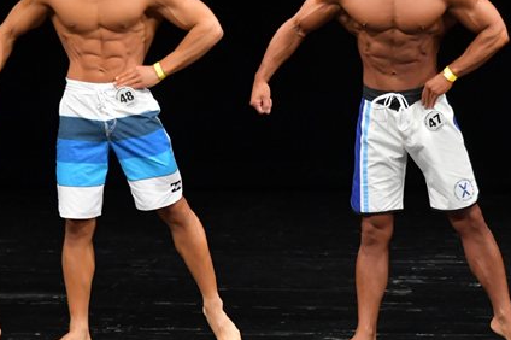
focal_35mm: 494
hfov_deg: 4.2
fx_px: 7006
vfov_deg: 2.8
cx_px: 333
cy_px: 94
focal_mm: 180
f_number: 5.6
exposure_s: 1/400
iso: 3200
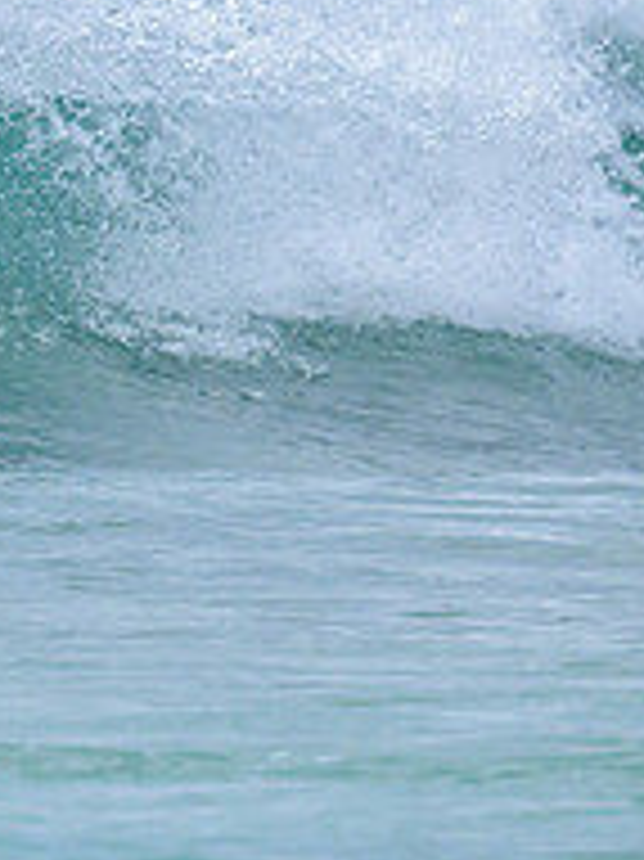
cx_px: -594
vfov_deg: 0.8
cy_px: 115
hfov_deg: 0.6
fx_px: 59376
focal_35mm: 2391
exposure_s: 1/2000
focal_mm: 800
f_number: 11
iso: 1100
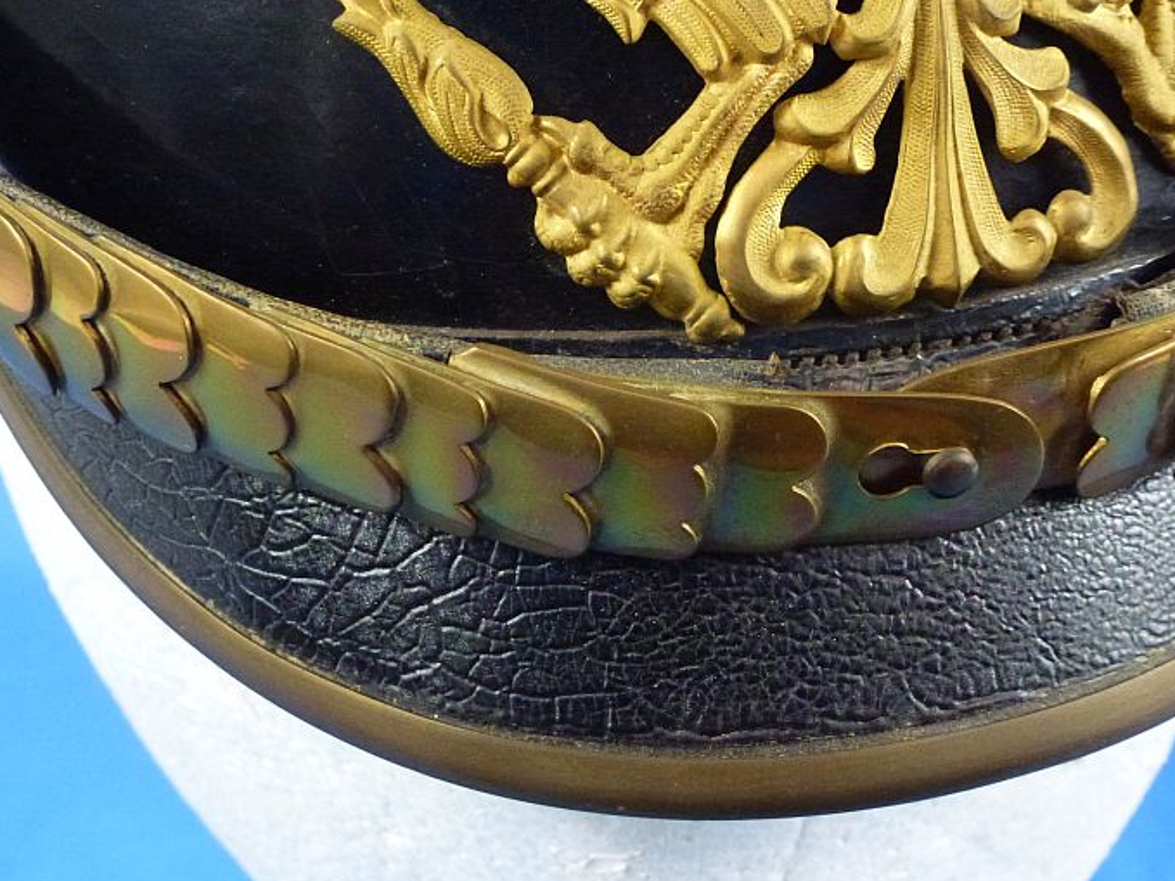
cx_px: 633
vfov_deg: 27.5
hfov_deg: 36.2
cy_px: 384
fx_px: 1799
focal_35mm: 53
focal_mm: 8
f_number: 4
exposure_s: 1/125
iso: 800
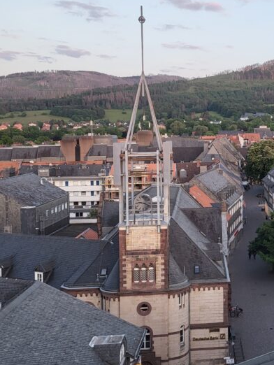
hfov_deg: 27.1
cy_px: 143
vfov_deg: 37.3
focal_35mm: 51
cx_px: 268
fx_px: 538
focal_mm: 5.4
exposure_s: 1/109
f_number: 1.8
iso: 40
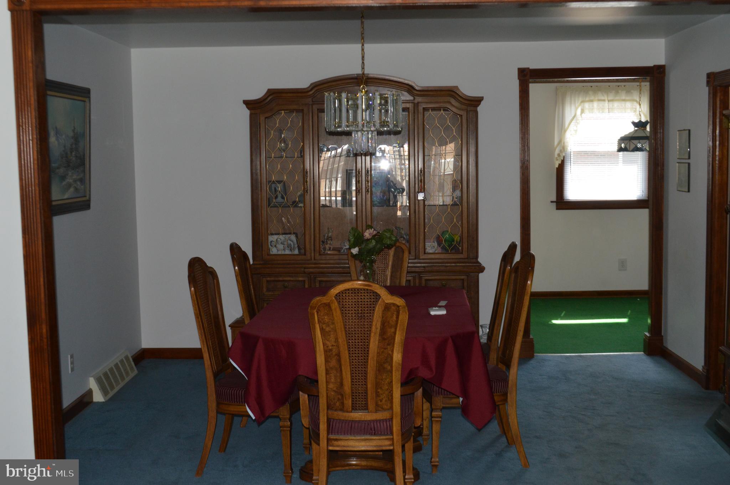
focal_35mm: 44
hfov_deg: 45.0
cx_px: 365
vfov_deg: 30.8
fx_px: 881
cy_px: 242
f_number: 8
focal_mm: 29
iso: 560
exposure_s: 1/60
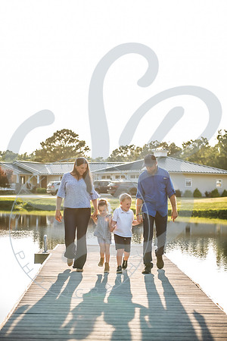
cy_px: 170
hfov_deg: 20.6
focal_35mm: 66
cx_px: 114
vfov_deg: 30.5
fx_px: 624
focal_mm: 66
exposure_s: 1/250
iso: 100
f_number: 2.8
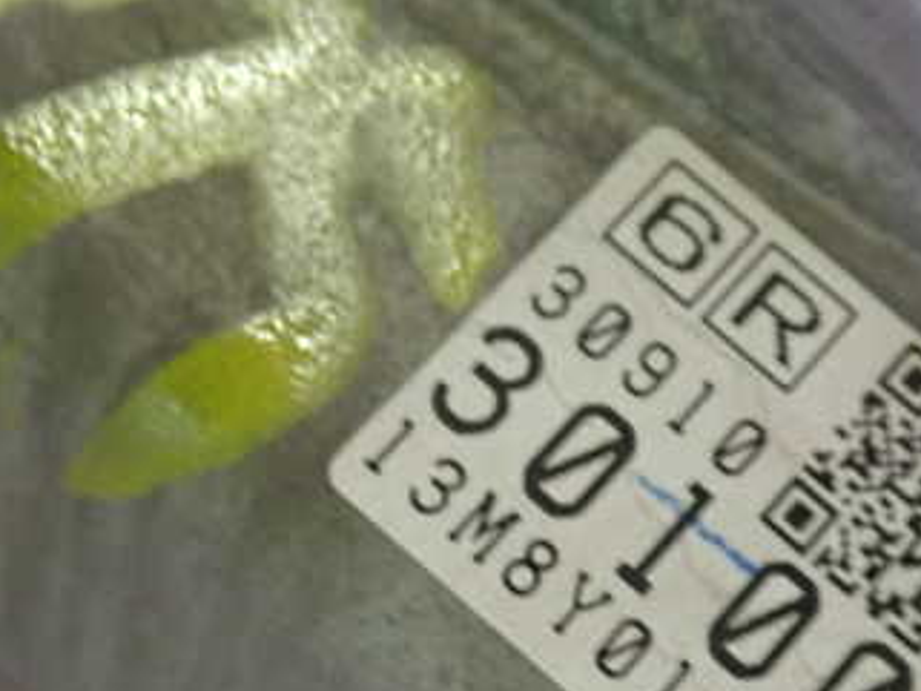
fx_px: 1491
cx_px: 623
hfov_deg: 34.0
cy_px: 571
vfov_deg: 25.6
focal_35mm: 56
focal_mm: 5.4
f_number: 2.3
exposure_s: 1/30
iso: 500
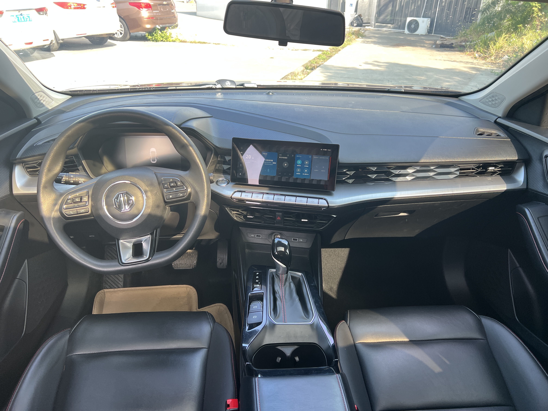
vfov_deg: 53.1
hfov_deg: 67.3
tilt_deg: -26.9
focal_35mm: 26
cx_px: 274
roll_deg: -0.2
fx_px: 412
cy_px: 206
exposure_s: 1/121
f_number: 1.5
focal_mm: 5.7
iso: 40
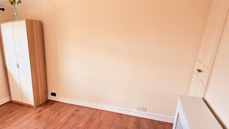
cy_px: 95
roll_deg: +2.7
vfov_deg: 43.1
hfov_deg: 66.9
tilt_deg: -18.3
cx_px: 54
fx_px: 158
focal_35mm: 26
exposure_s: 1/99
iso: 100
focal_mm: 2.22
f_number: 2.2
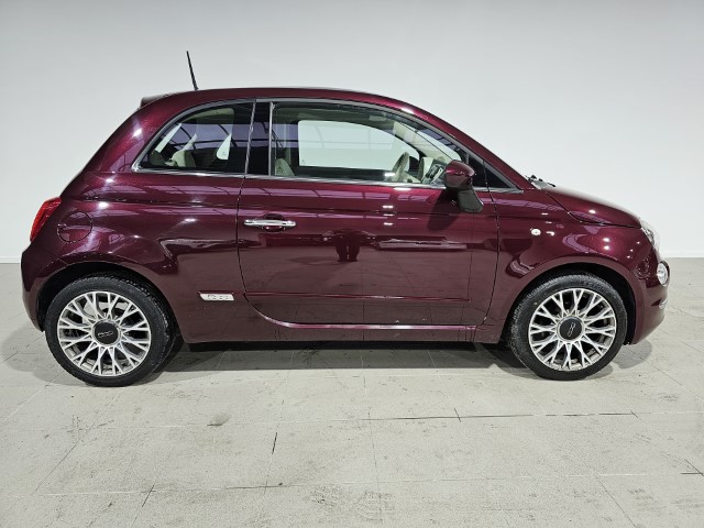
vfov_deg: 58.9
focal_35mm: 23
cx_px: 352
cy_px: 264
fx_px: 468
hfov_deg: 73.9
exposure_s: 1/100
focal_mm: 6.3
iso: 160
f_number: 1.7
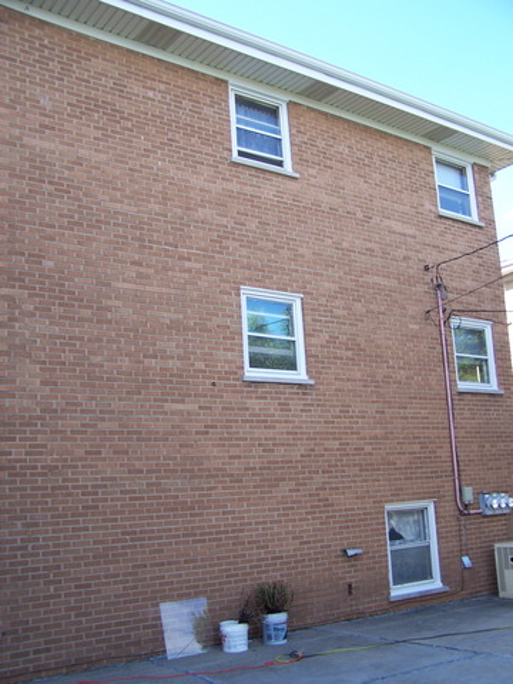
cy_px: 342
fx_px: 751
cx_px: 256
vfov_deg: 49.0
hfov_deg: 37.7
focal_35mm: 38
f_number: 2.8
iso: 80
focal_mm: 6.3
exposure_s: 1/200
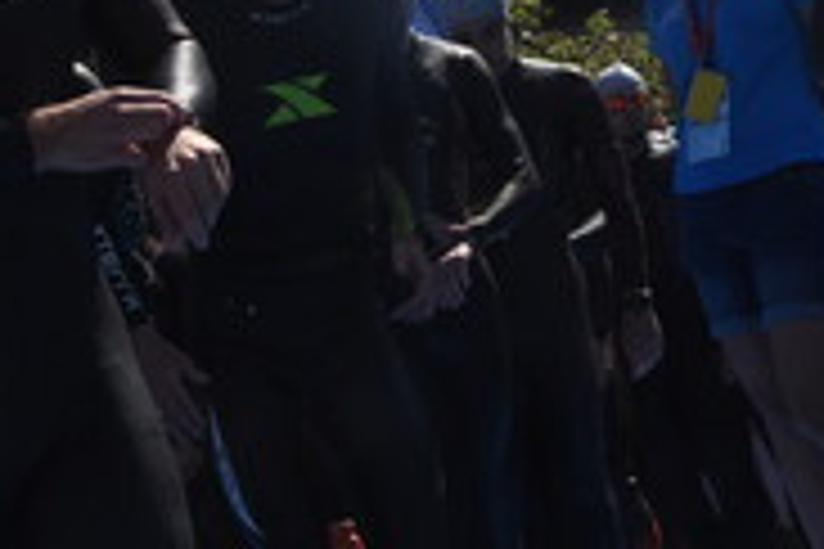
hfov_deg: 14.0
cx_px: 360
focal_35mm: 147
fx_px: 3364
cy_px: 72
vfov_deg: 9.3
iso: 1250
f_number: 16
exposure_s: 1/1000
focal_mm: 42
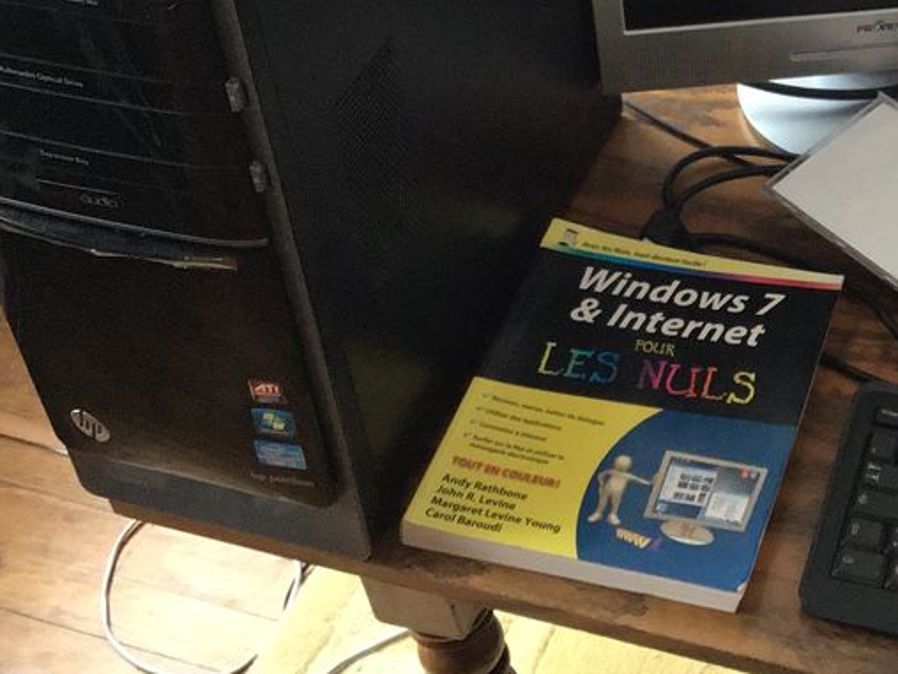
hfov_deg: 30.4
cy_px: 234
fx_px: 1582
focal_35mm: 61
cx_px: 797
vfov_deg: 23.9
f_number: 2.4
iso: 250
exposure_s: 1/17
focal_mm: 3.3
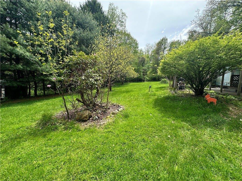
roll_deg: -2.8
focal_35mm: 14
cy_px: 90
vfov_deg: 85.7
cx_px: 121
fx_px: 98
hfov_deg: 102.1
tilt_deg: -5.7
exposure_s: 1/578
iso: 40
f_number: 2.2
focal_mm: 2.22
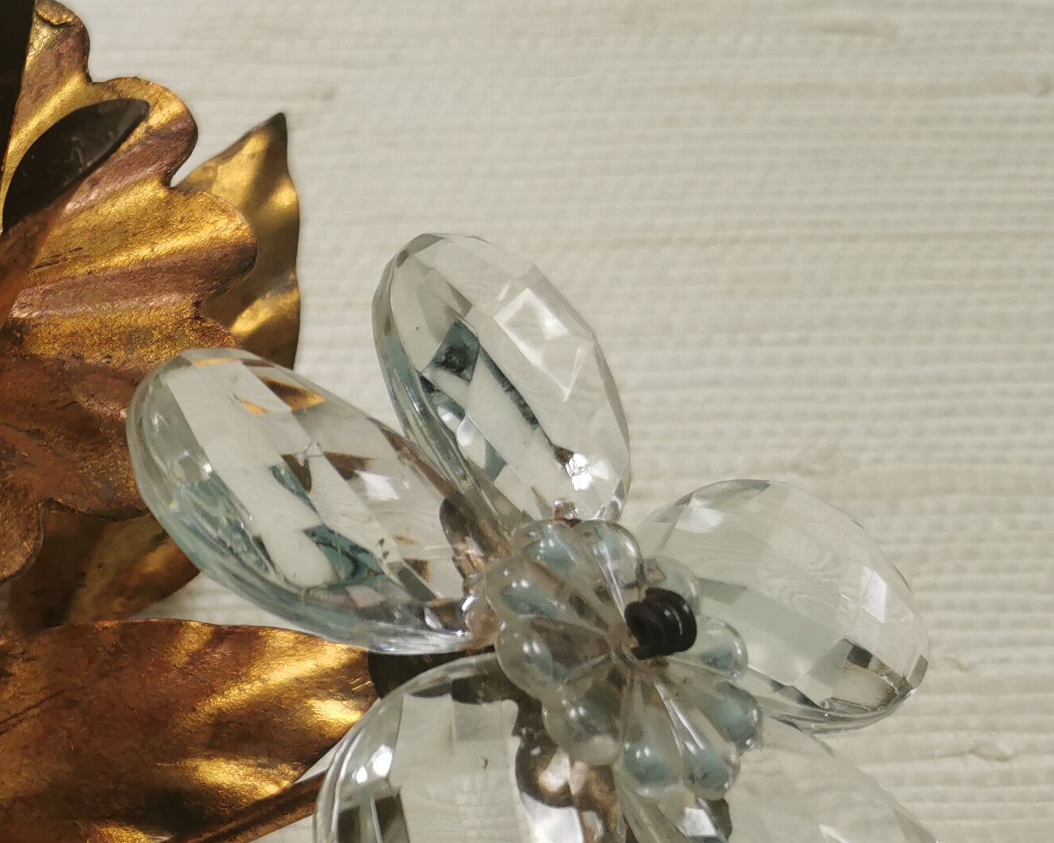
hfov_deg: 23.1
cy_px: 566
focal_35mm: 73
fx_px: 2278
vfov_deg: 20.9
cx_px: -316
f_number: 1.8
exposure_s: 1/100
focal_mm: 5.58
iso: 100
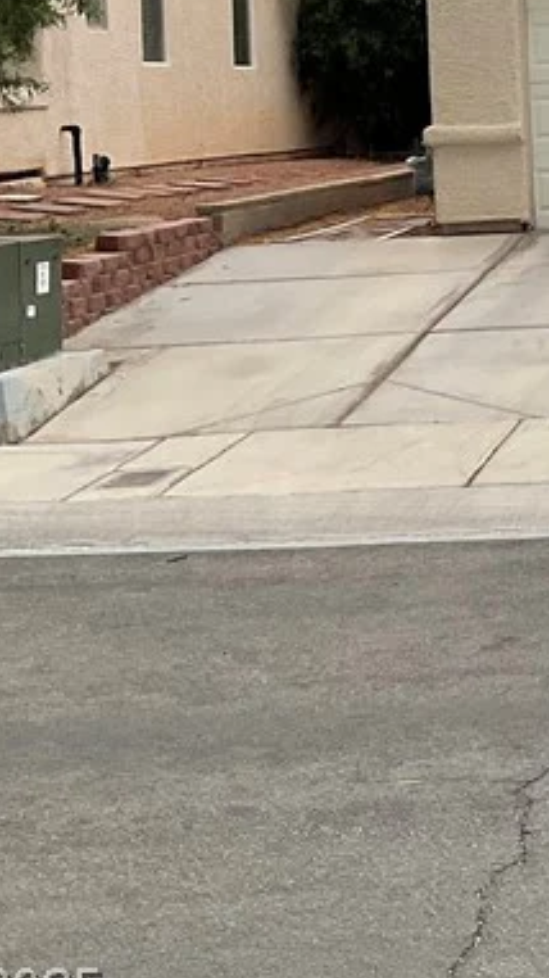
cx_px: 1157
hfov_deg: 12.3
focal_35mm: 85
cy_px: 62
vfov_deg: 24.2
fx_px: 2202
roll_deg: +1.8
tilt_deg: -0.4
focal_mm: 3
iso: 16
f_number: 1.8
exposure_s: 1/1195
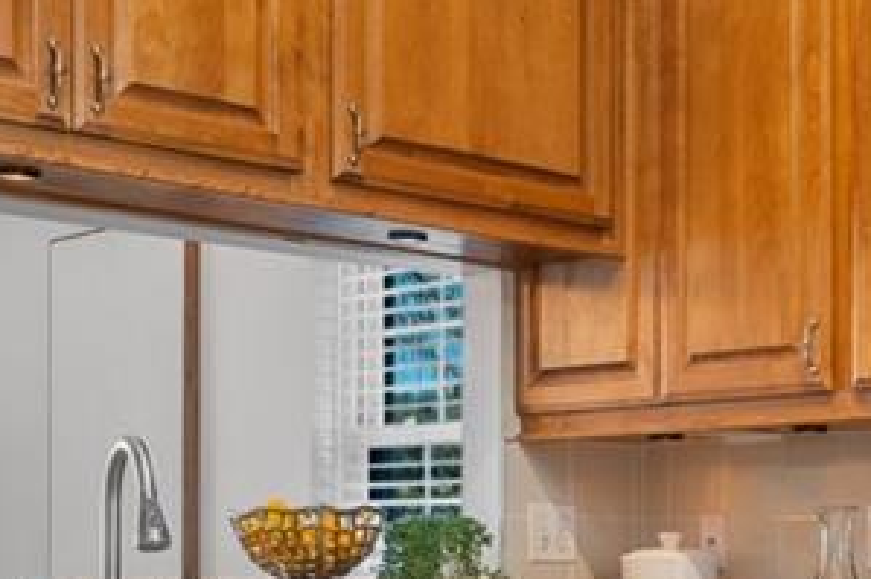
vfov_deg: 17.7
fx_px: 1814
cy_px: 591
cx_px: 967
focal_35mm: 75
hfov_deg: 25.0
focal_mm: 14
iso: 160
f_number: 7.1
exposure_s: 1/10
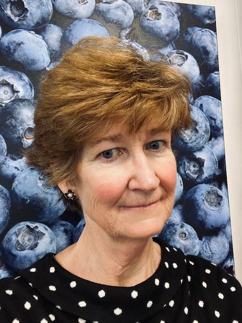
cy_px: 162
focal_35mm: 30
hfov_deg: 46.8
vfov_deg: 60.0
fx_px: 280
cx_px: 121
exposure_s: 1/60
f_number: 2.2
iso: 200
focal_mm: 2.71
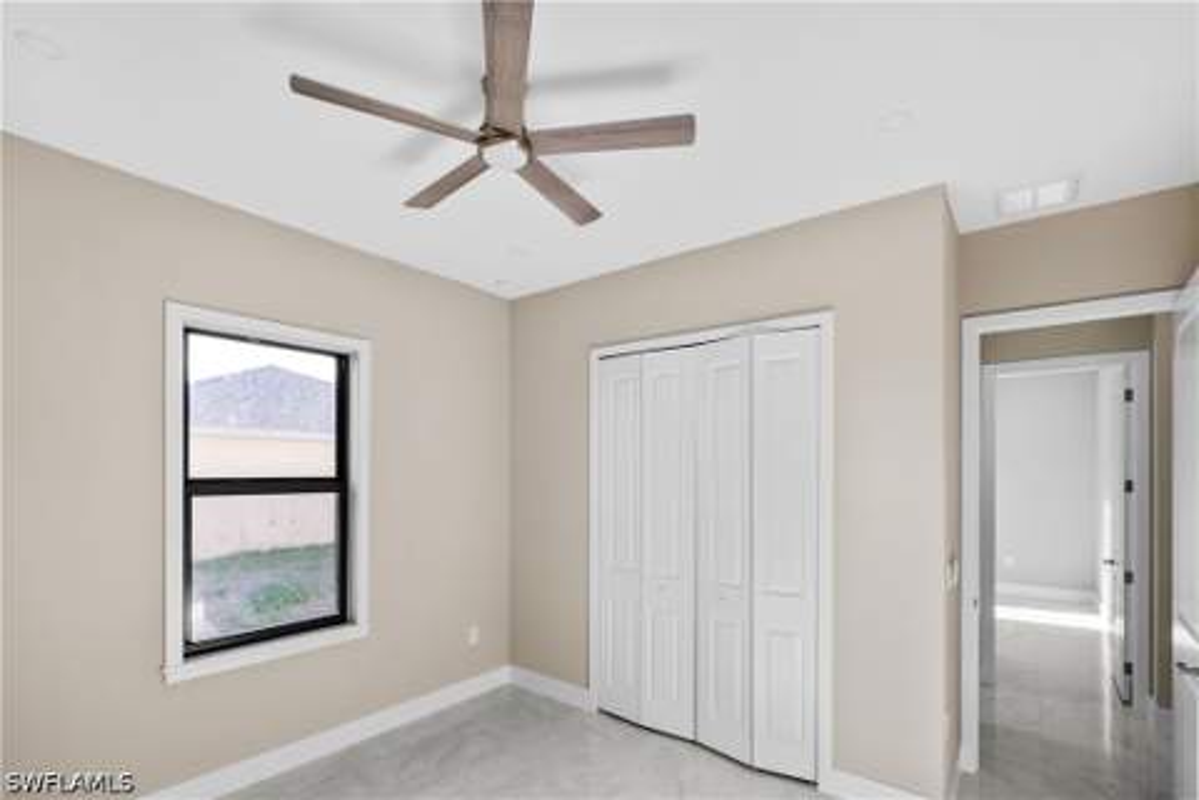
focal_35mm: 16
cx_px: 600
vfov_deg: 73.7
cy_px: 400
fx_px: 533
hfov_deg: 96.7
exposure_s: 1/160
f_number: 4
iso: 160
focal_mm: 16
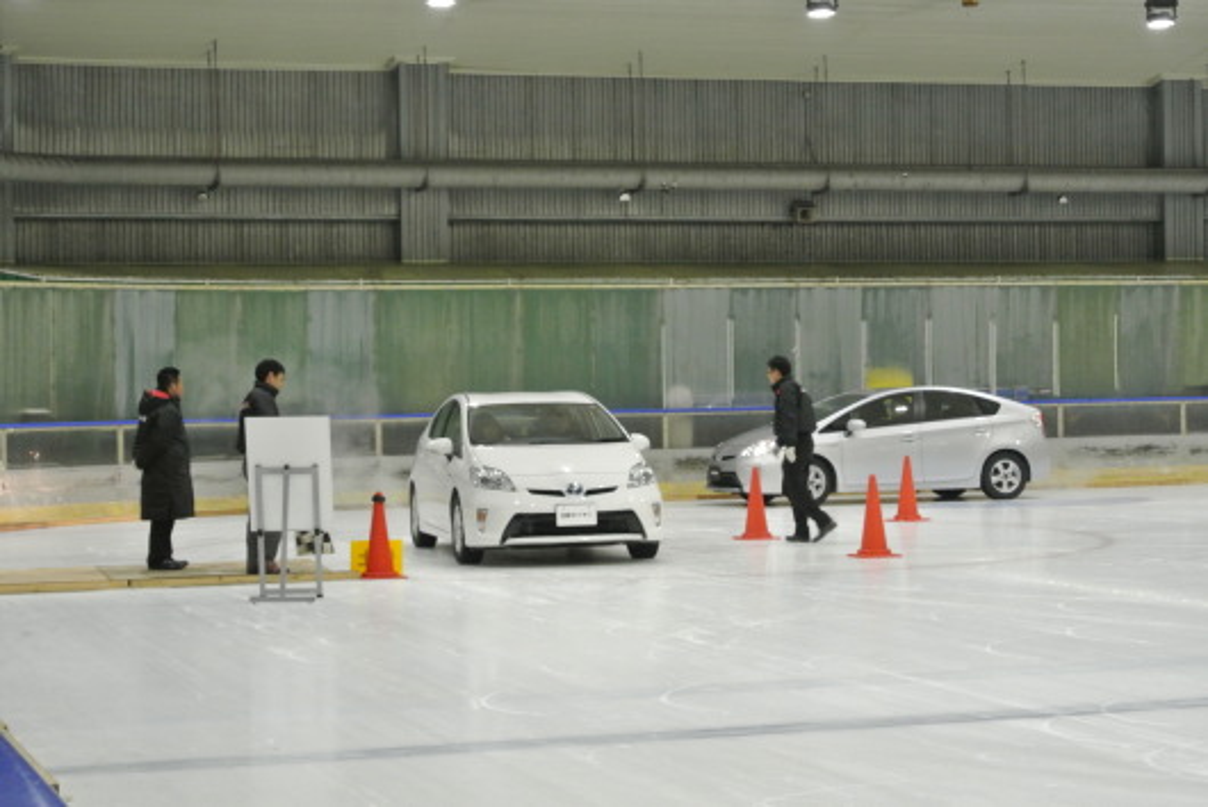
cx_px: 604
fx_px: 2719
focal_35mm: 81
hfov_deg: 25.0
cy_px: 404
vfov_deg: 16.9
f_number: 5.6
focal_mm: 30
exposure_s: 1/50
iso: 800
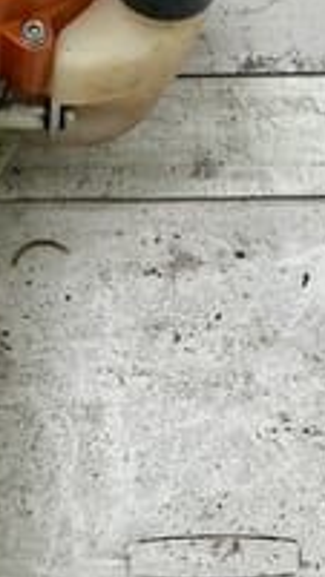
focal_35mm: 76
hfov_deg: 15.4
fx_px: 1165
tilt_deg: -54.7
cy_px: 108
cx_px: -43
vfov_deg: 27.3
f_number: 1.8
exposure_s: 1/100
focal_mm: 3
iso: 64
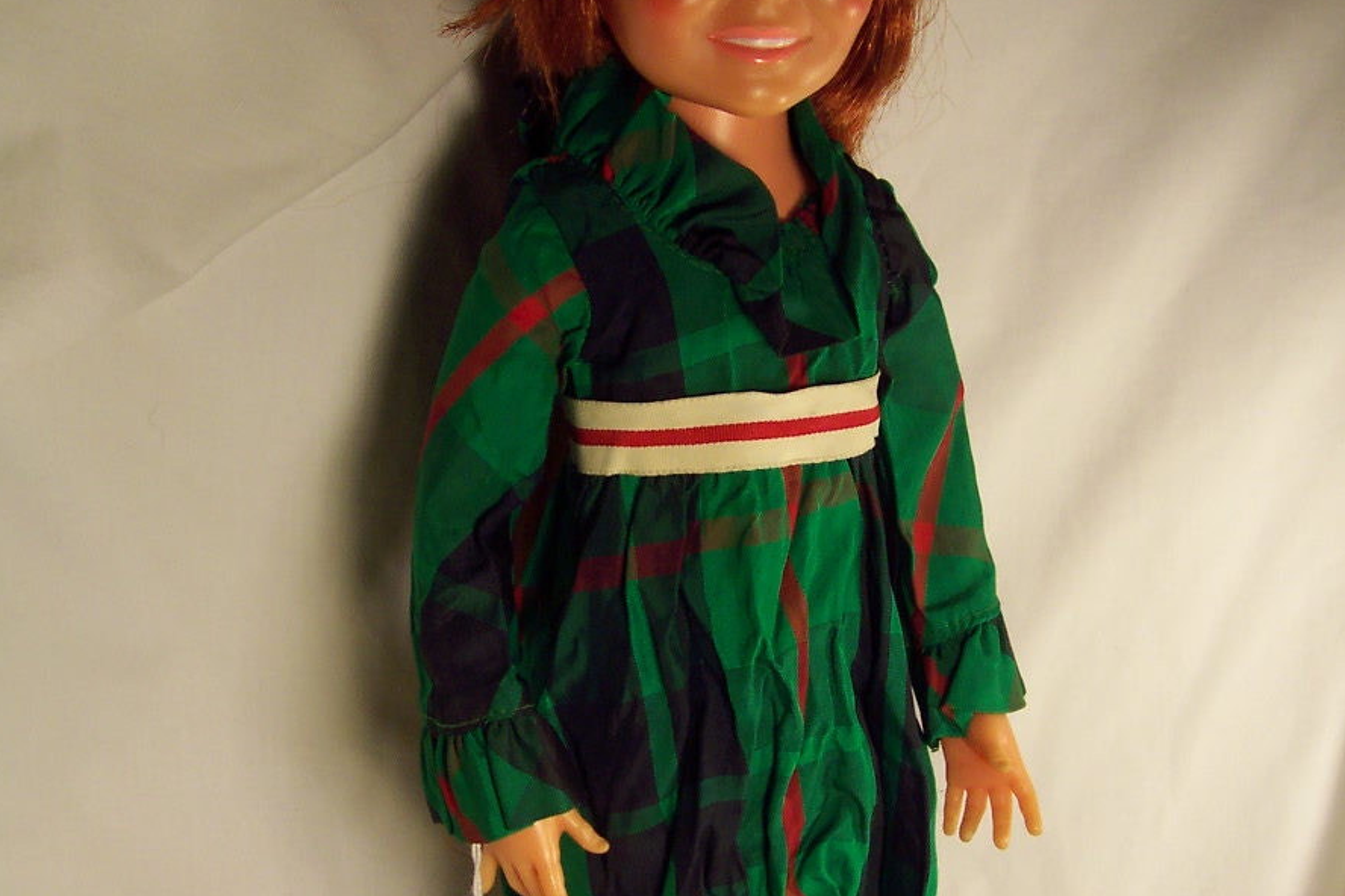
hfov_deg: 38.2
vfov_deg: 26.0
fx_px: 1943
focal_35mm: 52
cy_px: 510
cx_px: 672
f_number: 2.8
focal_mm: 5.6
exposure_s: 1/180
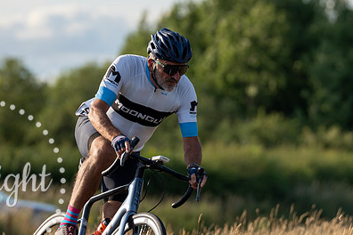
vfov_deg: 3.8
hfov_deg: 5.7
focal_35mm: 359
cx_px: 179
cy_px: 98
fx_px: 3520
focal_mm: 200
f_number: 4
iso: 125
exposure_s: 1/1000
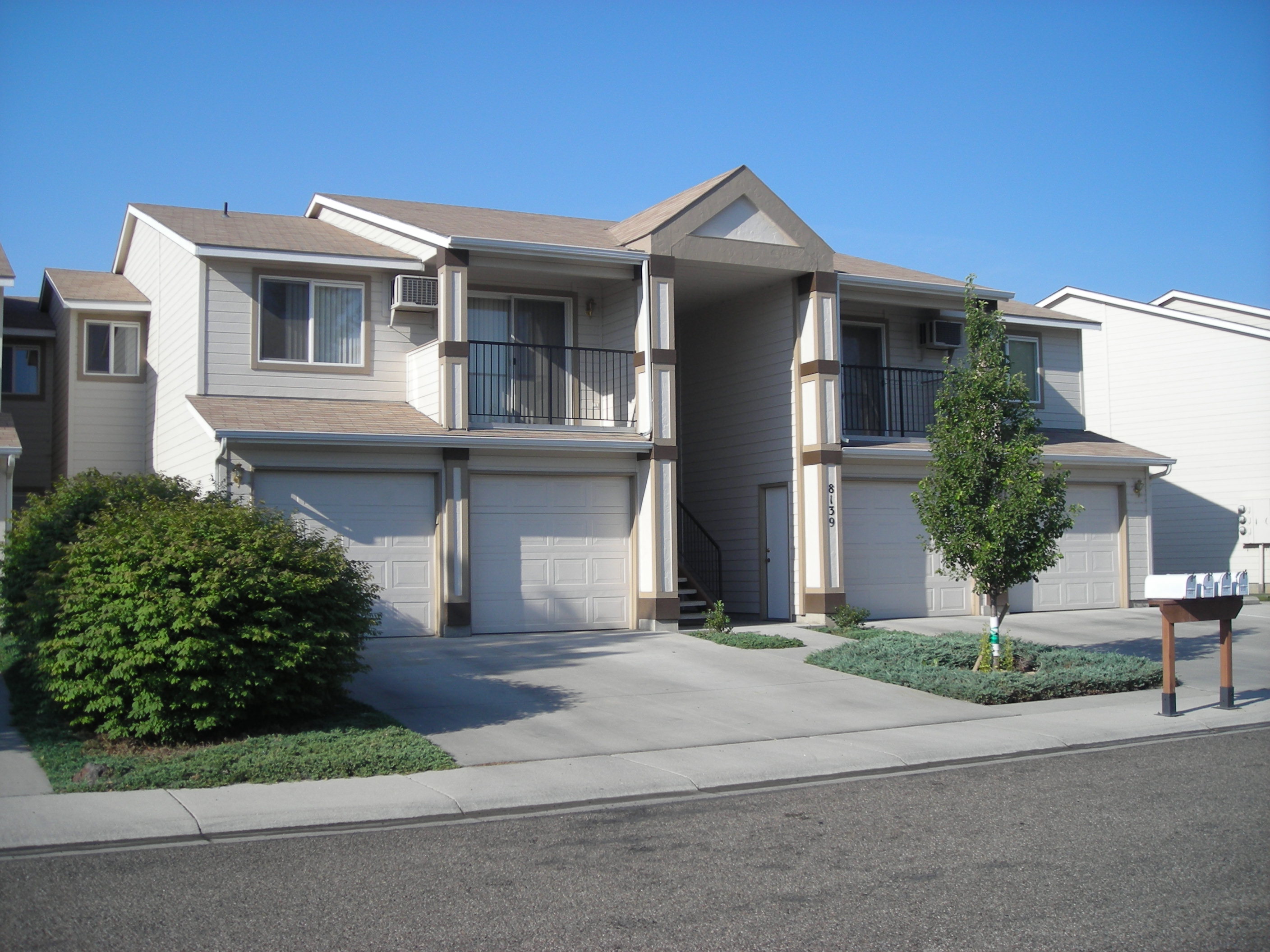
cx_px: 635
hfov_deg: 49.0
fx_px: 1394
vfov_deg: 37.7
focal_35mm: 38
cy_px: 476
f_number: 6.4
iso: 50
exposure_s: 1/184
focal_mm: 6.3
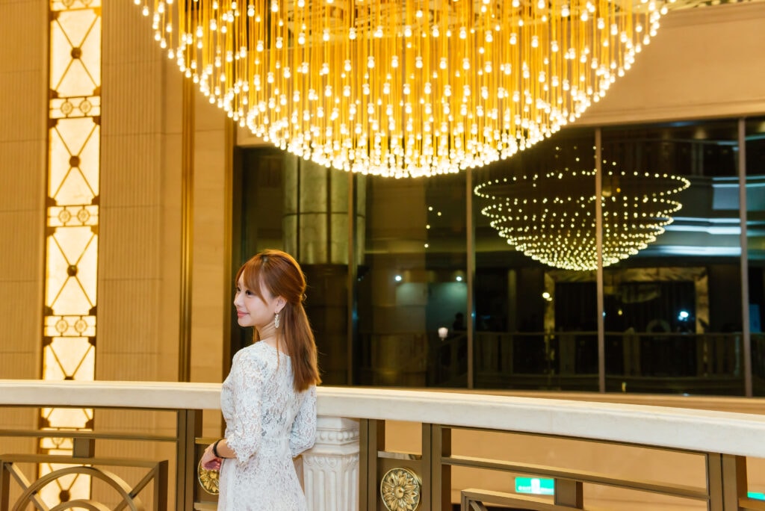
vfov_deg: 29.9
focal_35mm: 45
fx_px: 957
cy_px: 256
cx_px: 382
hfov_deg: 43.6
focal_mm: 45
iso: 1000
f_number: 4
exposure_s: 1/160
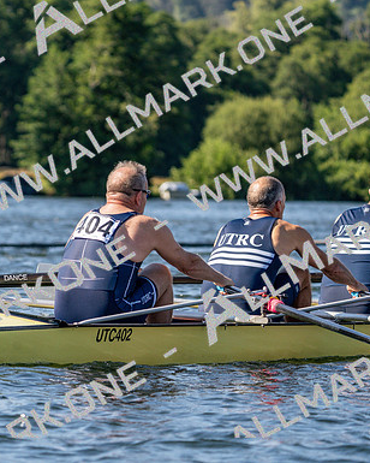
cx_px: 100
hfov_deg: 5.5
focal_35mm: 283
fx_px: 3874
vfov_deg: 6.8
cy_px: 232
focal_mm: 200
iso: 320
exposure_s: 1/1600
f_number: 5.6
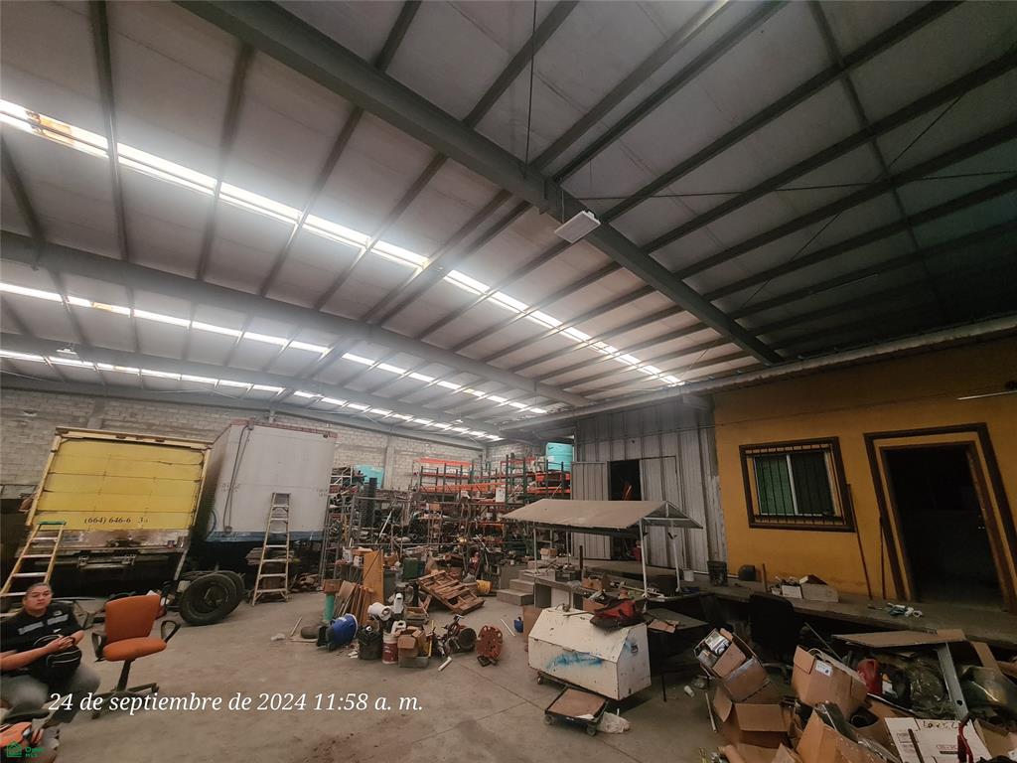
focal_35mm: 13
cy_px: 382
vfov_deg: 89.9
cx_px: 508
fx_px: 382
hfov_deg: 106.2
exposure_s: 1/30
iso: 320
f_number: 2.2
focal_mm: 2.2
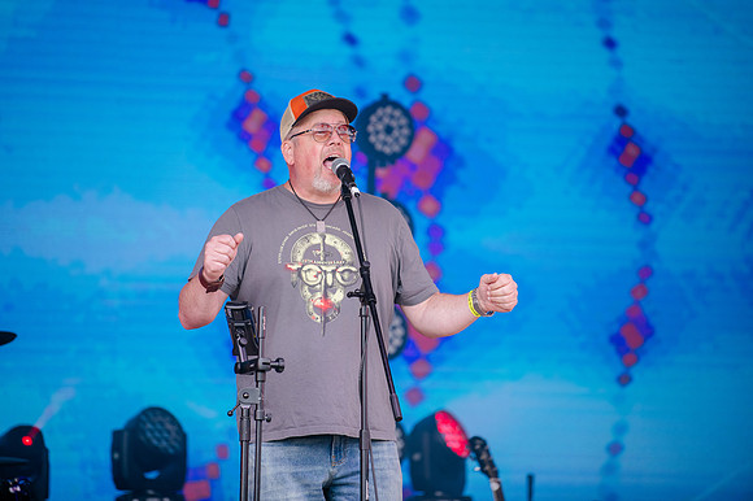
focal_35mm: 218
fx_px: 4559
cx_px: 343
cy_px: 228
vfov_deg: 6.3
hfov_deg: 9.4
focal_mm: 200
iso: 320
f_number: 2.8
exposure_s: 1/640
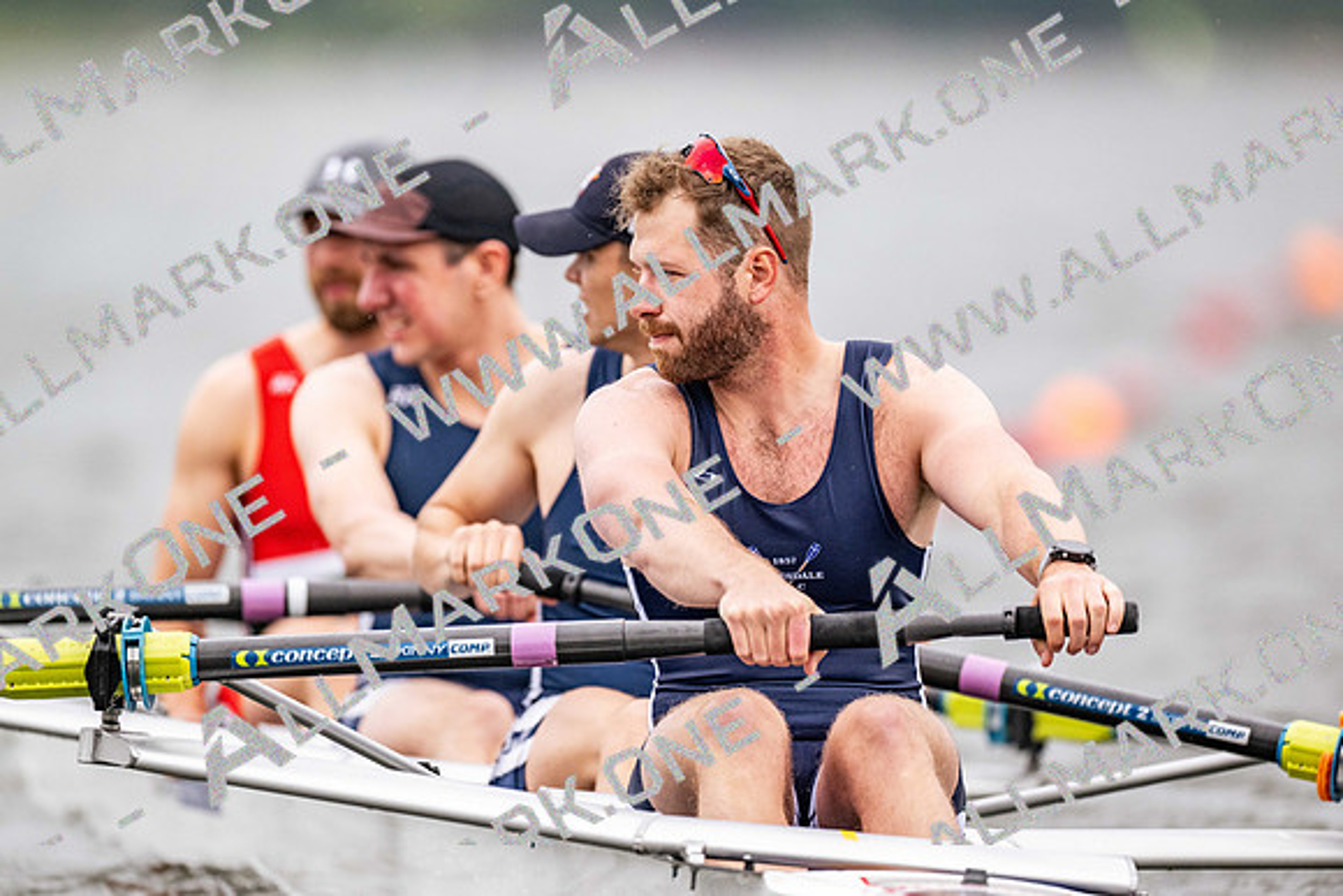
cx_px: 672
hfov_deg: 3.4
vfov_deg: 2.3
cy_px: 448
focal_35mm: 600
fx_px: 22388
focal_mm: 600
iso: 1250
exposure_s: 1/2500
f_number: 4
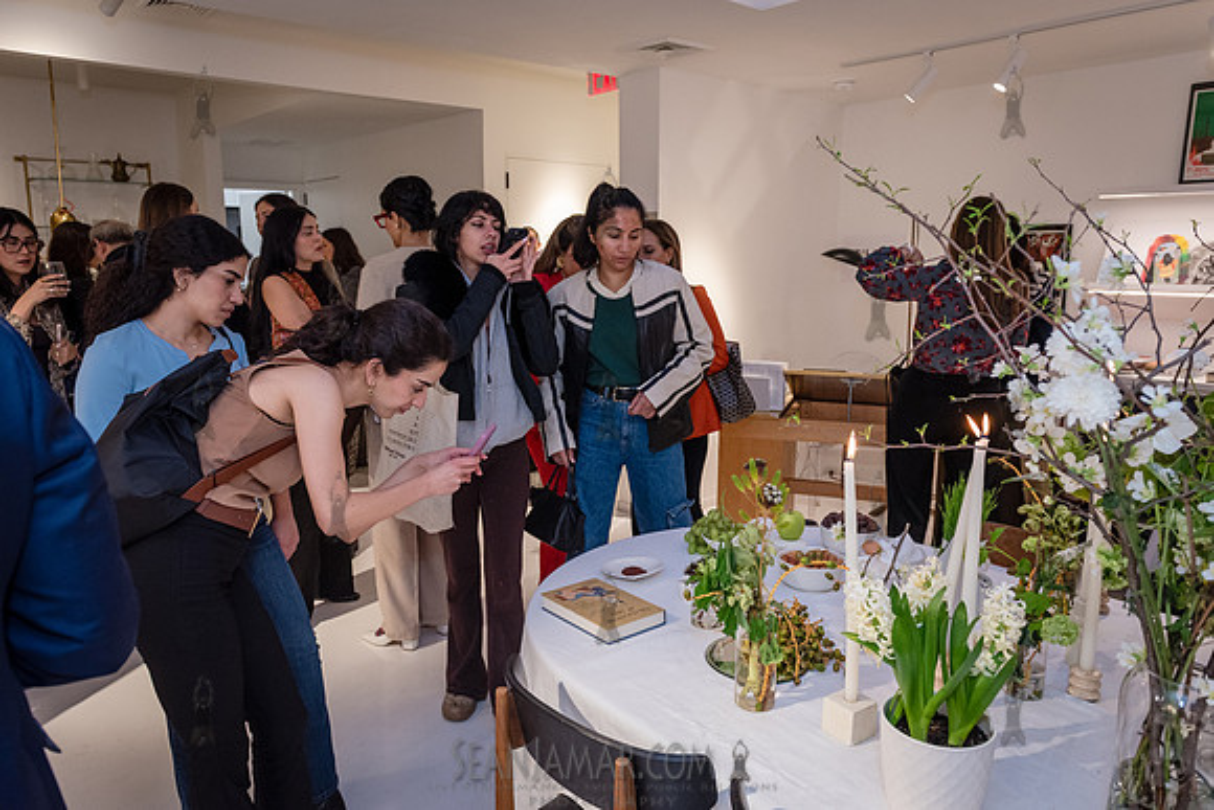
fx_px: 856
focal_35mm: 25
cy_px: 405
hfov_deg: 70.7
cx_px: 607
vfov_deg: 50.6
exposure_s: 1/200
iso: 1600
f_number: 4
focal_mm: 24
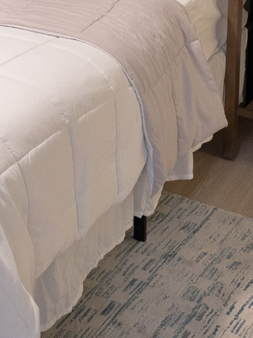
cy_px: -161
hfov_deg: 14.7
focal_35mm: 98
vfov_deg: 18.0
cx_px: -36
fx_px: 956
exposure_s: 1/30
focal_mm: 18
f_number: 2.8
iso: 800
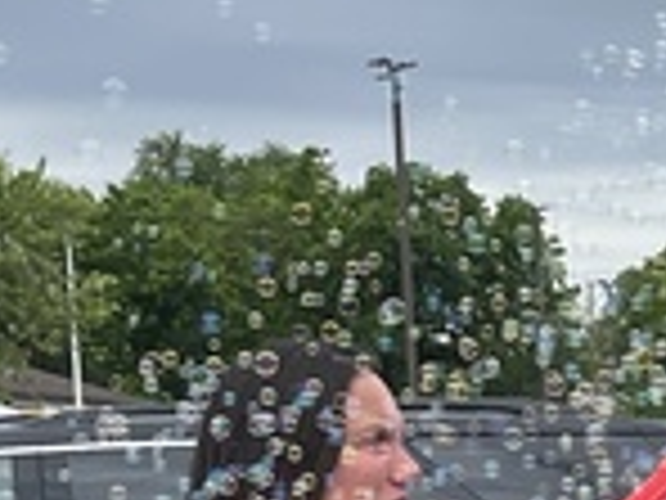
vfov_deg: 8.2
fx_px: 3463
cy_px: 563
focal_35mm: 180
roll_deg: +2.7
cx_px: 999
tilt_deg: +2.2
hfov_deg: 10.6
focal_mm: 5.1
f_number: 1.6
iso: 50
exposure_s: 1/2513
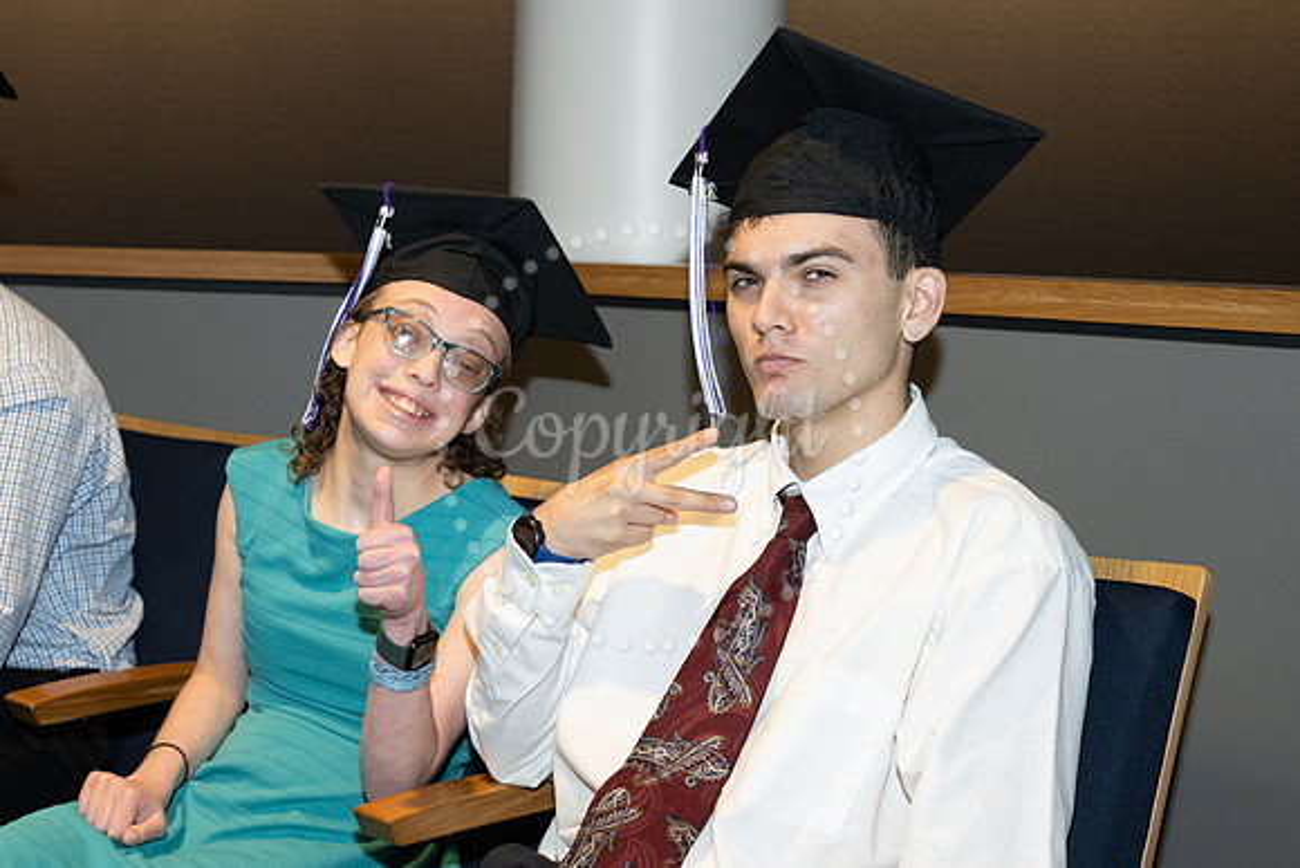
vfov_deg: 23.5
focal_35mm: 58
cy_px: 411
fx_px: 2089
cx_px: 461
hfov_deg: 34.3
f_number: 5
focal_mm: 42
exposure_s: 1/125
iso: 1000
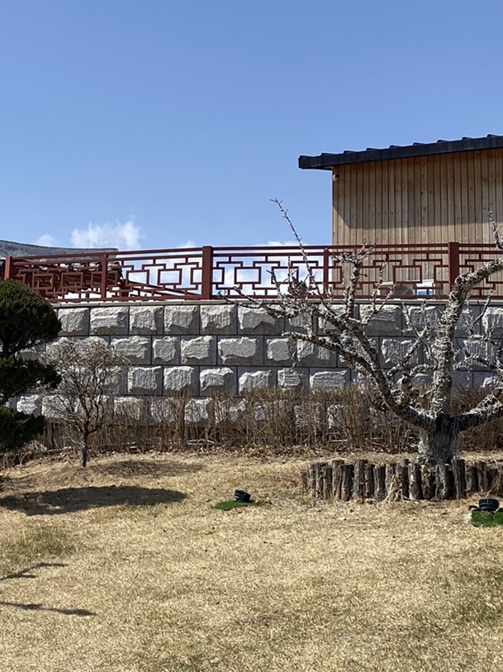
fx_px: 1241
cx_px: -20
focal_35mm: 64
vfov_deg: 30.1
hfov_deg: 21.9
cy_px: 249
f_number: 1.8
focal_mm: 4.25
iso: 32
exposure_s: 1/3731
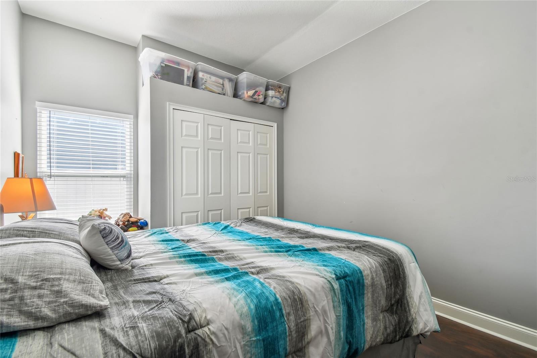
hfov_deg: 100.4
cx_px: 268
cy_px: 179
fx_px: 224
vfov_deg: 77.3
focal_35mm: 15
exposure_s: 1/8
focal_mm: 10
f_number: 7.1
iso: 100
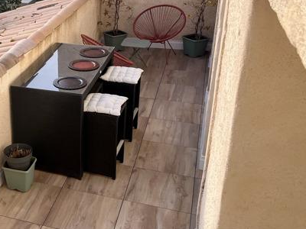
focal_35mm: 52
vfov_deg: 28.0
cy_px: 89
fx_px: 460
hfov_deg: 33.9
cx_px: 6
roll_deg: +2.7
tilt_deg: -24.2
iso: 50
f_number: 1.6
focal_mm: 5.1
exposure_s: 1/527
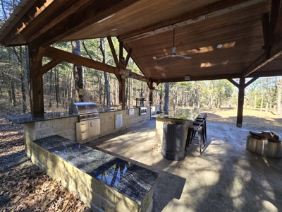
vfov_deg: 89.9
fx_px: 106
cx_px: 141
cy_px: 106
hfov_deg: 106.2
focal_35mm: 13
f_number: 2.2
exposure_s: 1/124
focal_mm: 2.2
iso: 50
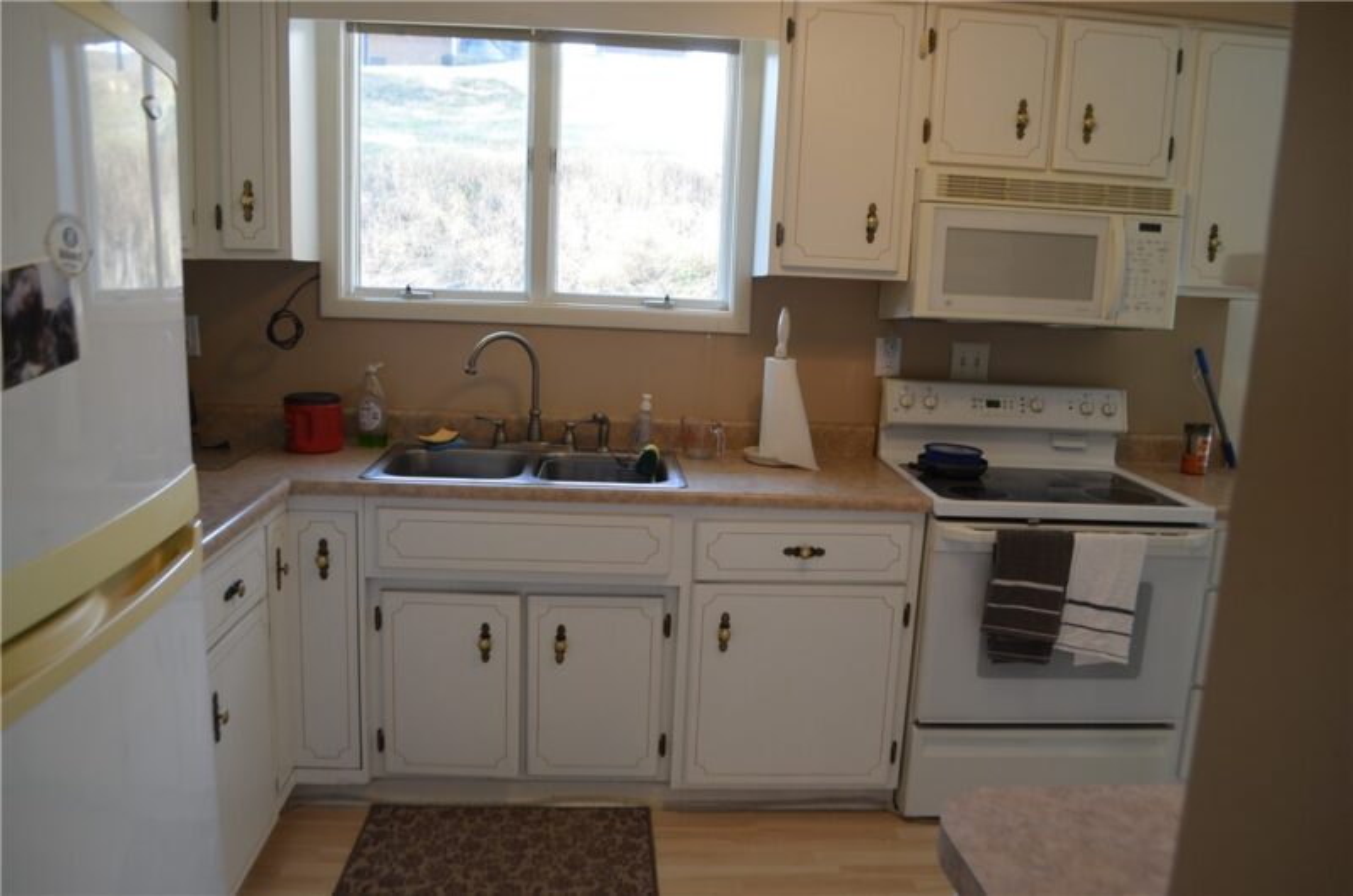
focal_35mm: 27
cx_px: 676
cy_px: 448
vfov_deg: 47.7
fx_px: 1013
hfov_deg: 67.5
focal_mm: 18
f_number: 5
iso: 400
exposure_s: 1/100
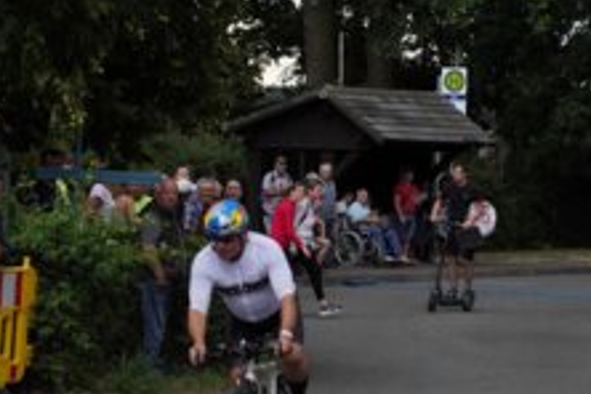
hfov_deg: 10.1
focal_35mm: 203
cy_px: 241
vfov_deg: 6.8
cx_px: 389
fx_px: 3331
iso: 2000
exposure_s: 1/1000
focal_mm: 75
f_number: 6.3
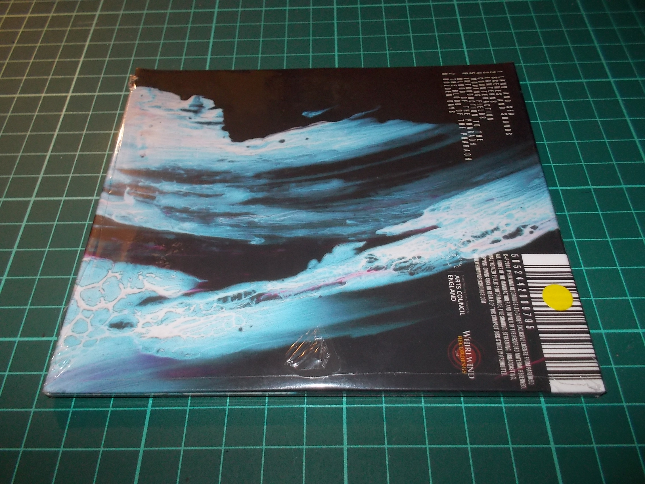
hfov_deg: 61.7
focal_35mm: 29
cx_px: 322
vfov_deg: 48.2
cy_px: 242
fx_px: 540
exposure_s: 1/30
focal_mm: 4.1
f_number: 3.3
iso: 200
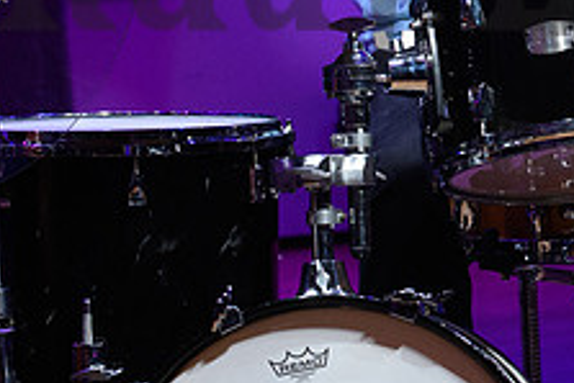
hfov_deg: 2.7
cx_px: 654
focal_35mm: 759
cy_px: -102
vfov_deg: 1.8
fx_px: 12109
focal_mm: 195
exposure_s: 1/200
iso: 3200
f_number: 8
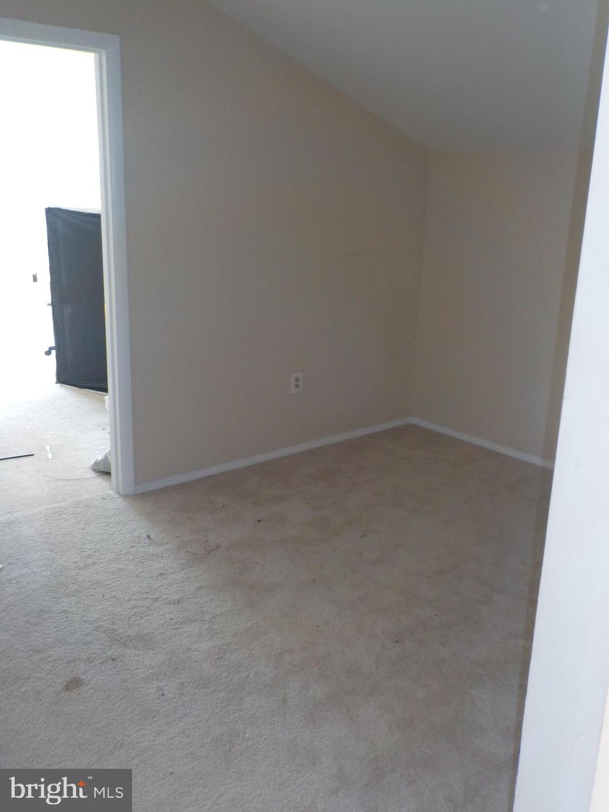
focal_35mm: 30
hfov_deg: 46.8
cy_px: 406
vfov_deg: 60.0
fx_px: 704
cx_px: 304
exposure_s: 1/30
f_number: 3.3
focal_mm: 4.1
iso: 220
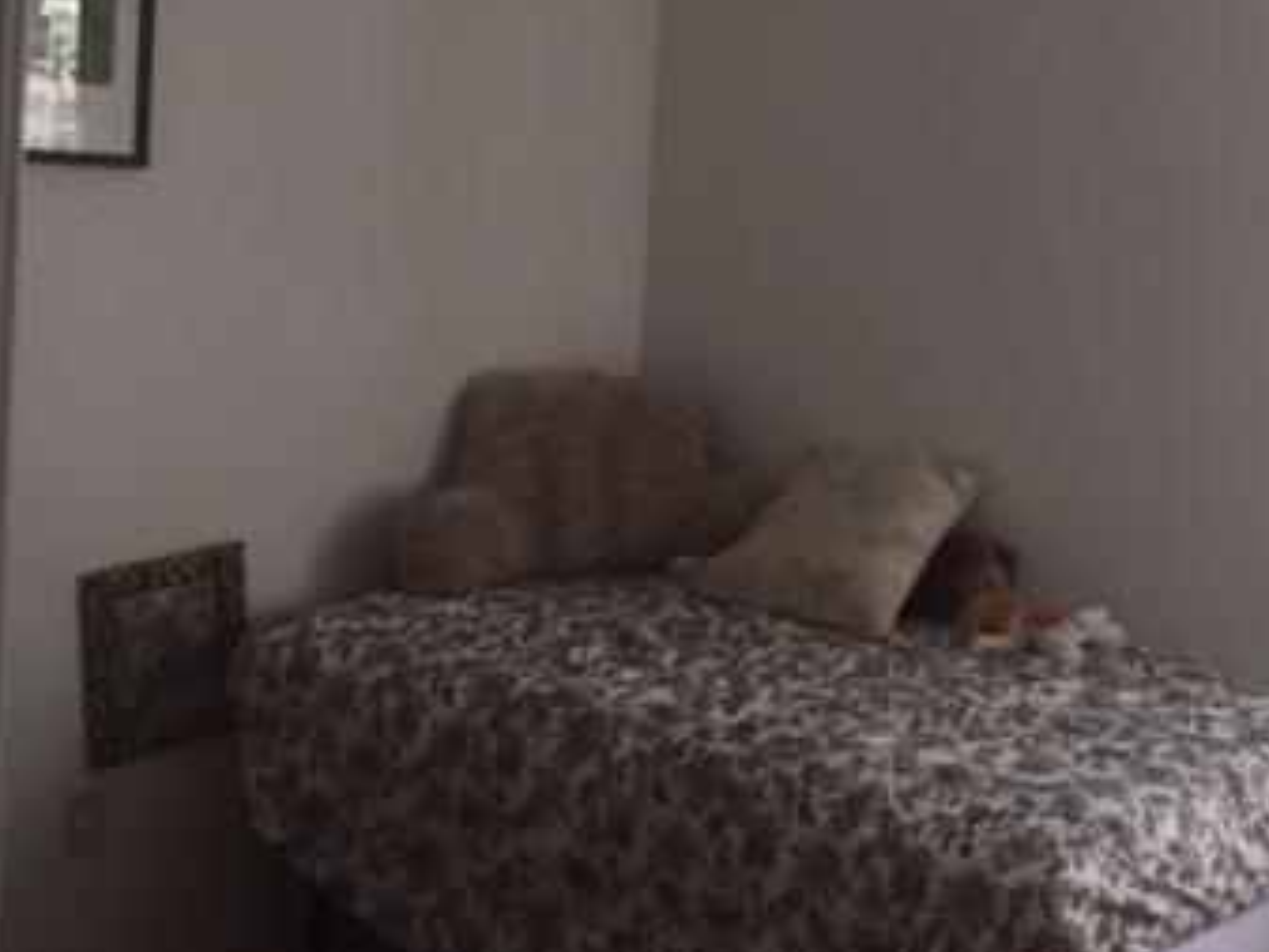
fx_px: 2017
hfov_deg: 33.6
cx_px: 1069
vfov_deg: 26.5
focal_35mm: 55
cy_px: 346
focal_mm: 4.15
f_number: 2.2
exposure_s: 1/60
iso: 32
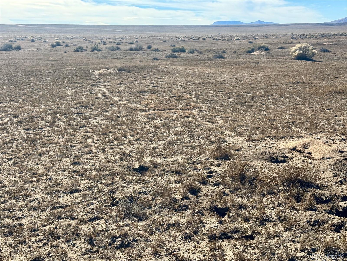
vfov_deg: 30.3
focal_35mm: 48
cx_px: 174
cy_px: 130
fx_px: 481
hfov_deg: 39.7
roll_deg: +0.2
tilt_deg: -12.6
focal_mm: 6.76
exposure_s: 1/3817
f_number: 1.78
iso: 64
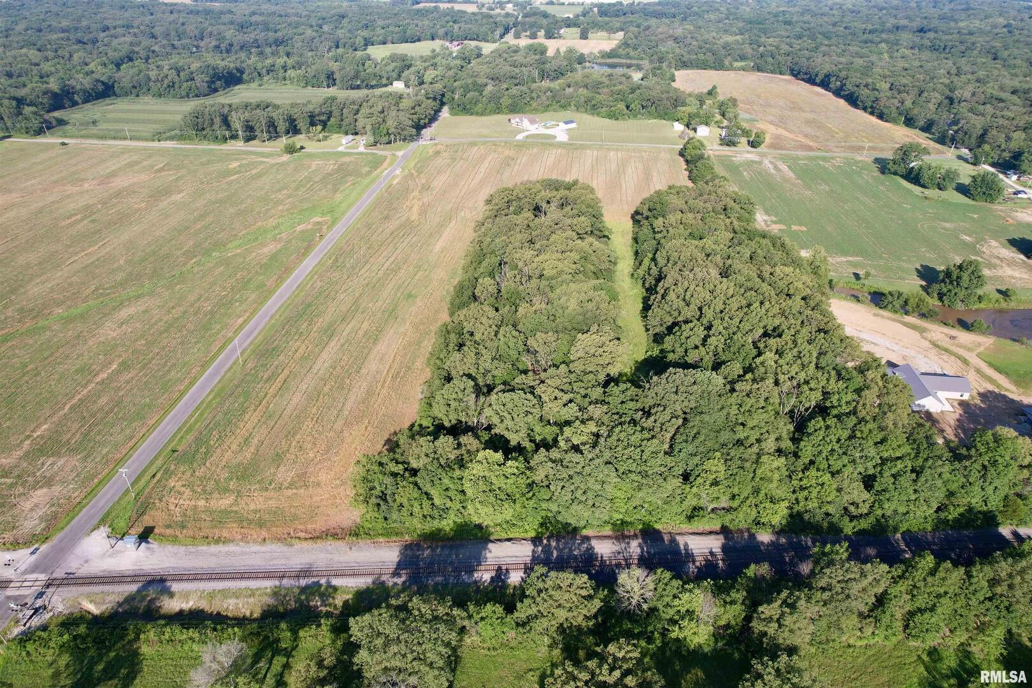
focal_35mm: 22
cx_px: 516
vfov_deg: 57.2
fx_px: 631
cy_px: 344
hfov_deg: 78.6
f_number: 2.8
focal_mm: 8.38
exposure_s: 1/1000
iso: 100
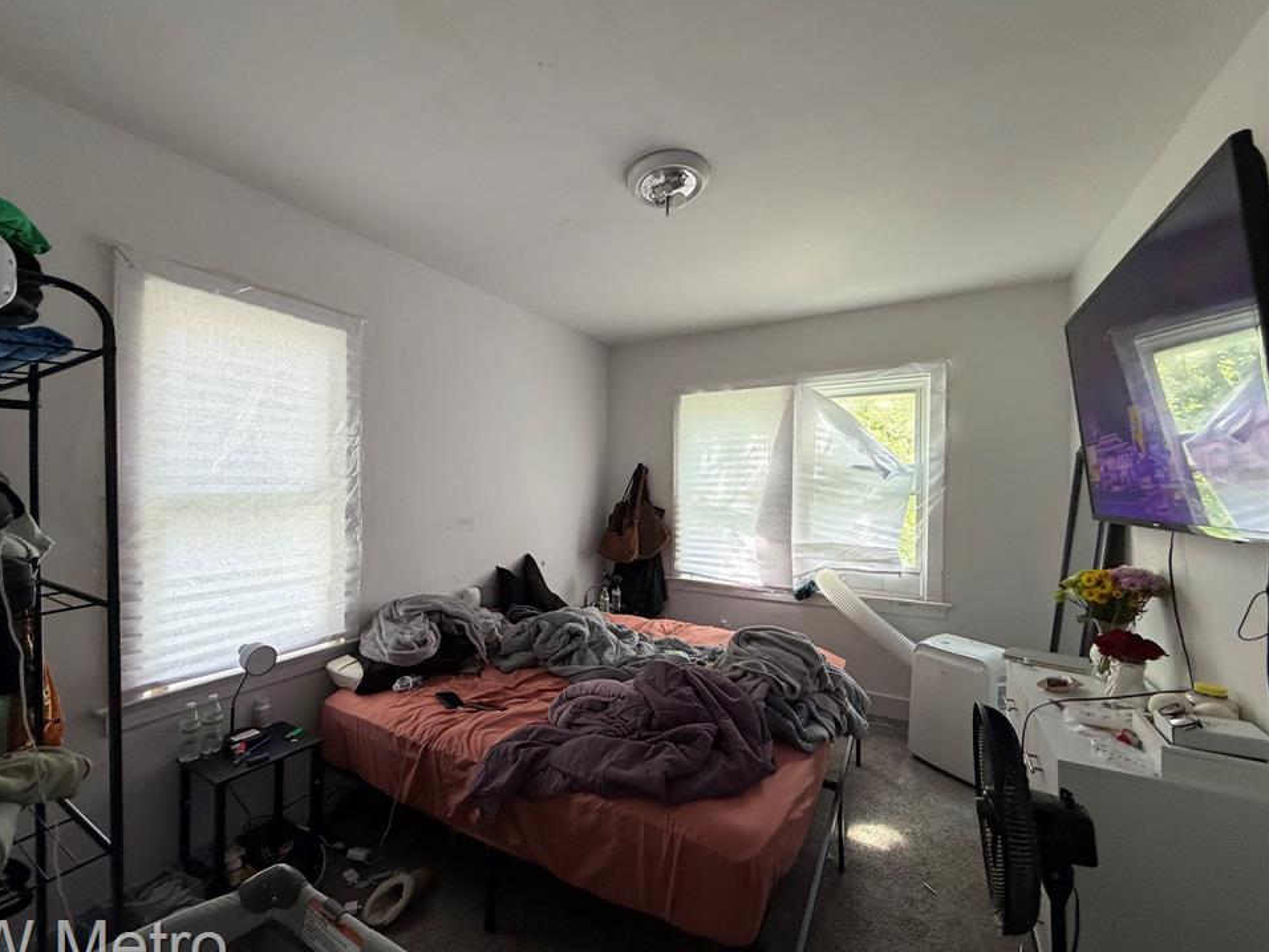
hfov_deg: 98.0
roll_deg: -1.1
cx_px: 591
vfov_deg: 81.7
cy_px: 485
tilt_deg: -0.7
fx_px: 550
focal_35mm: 15
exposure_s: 1/81
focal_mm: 2.22
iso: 320
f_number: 2.2
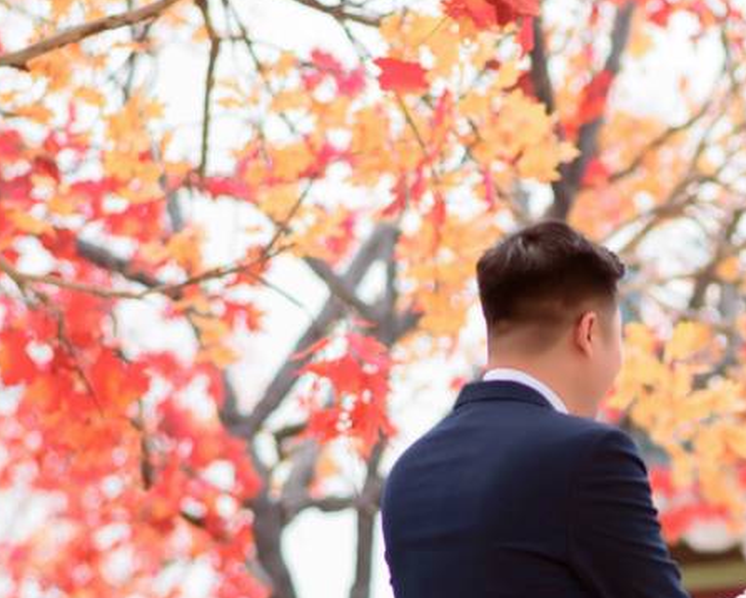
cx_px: 648
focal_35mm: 223
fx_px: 4926
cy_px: 580
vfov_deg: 6.9
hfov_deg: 8.6
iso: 125
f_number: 2.5
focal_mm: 85
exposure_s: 1/800
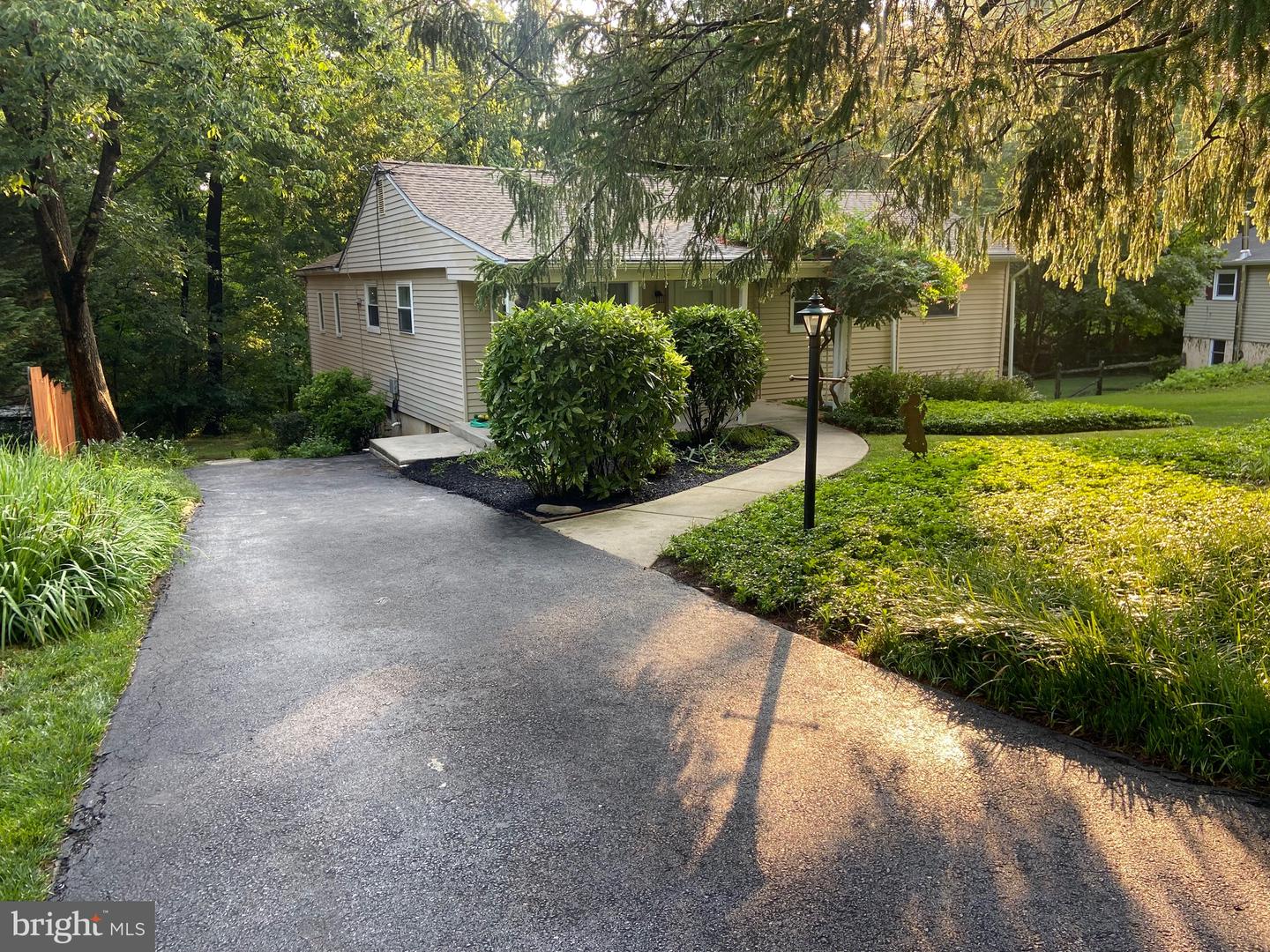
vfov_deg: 53.1
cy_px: 476
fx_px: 954
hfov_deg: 67.3
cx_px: 635
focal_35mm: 26
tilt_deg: -11.8
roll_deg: +0.2
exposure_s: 1/122
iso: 32
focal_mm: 4.25
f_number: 1.8
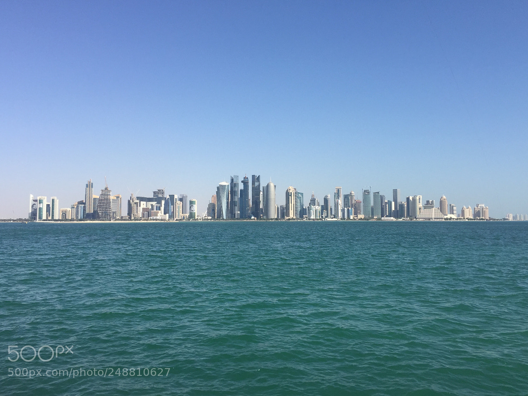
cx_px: 268
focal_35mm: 31
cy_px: 188
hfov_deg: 58.3
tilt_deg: +3.3
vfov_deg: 45.4
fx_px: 473
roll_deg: -0.9
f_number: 2.2
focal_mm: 4.15
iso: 32
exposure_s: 1/2825
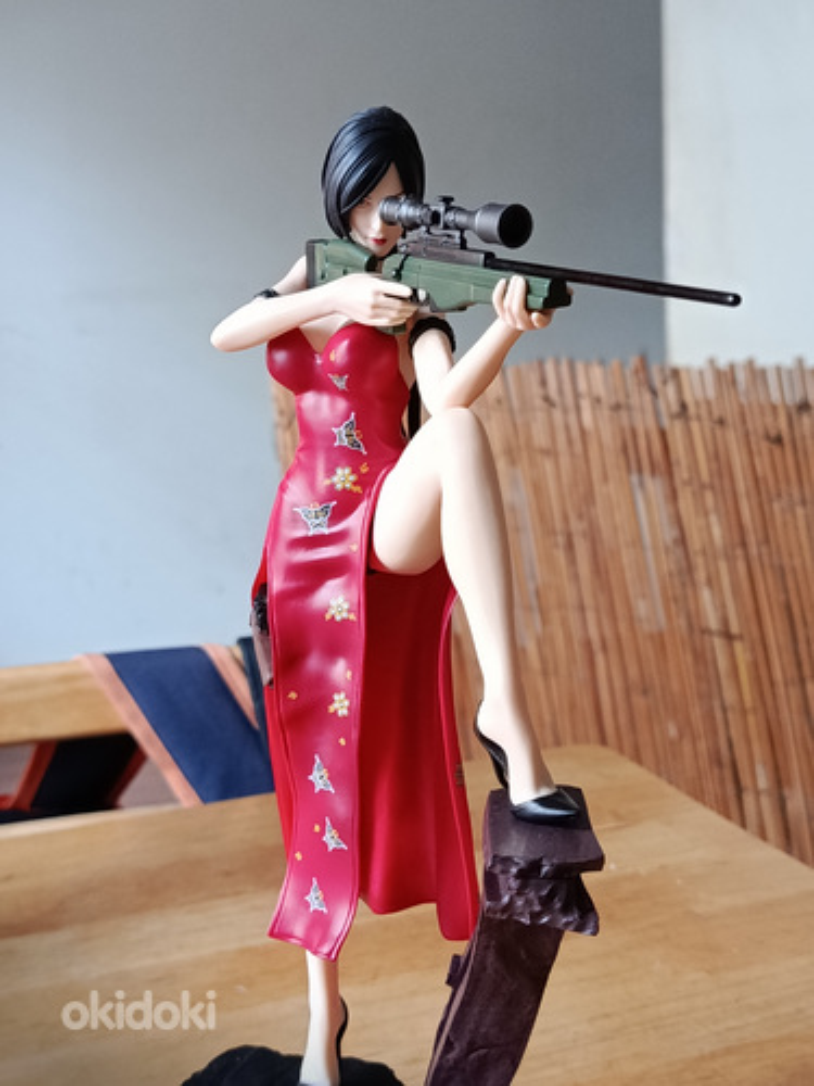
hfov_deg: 30.3
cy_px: 543
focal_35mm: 48
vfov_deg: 39.7
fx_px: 1505
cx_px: 407
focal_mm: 5.24
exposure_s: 1/25
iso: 1476
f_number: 1.7
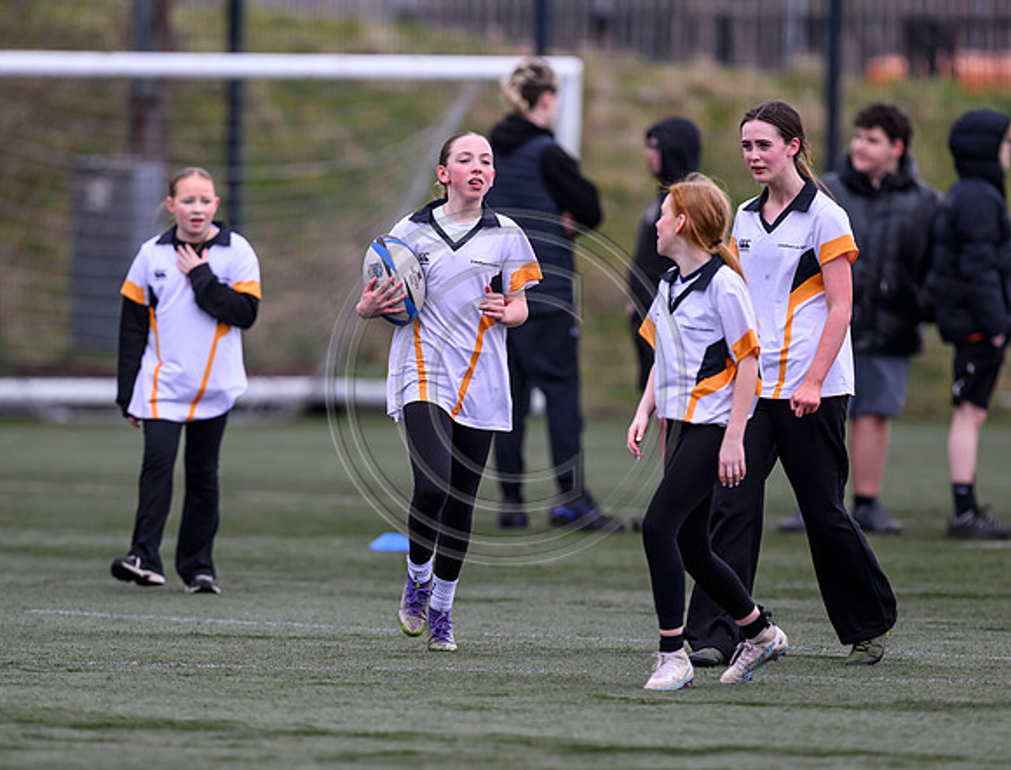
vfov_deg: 2.7
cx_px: 443
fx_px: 16350
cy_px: 398
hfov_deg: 3.5
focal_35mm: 557
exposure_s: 1/1600
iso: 500
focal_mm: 400
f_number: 3.5
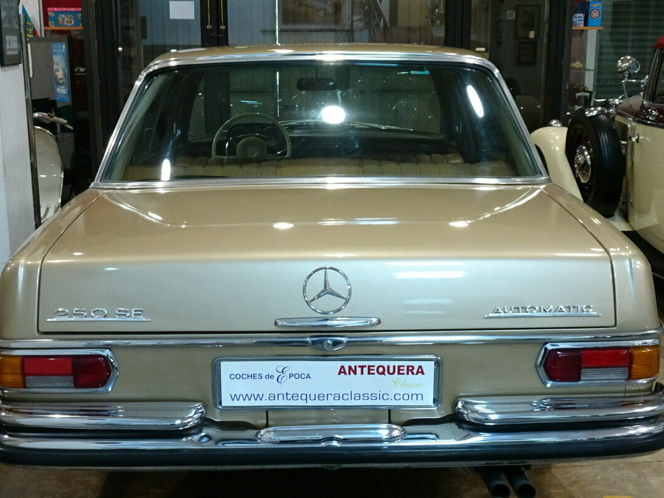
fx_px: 882
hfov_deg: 41.2
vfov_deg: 31.5
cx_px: 330
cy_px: 259
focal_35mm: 46
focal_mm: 7.05
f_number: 4
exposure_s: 1/30
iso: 800
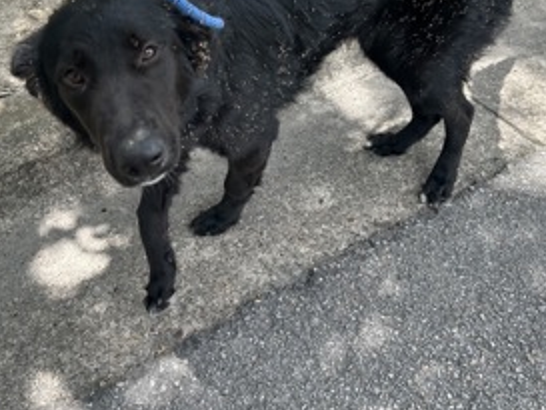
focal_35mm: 40
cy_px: 137
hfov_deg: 46.8
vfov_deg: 35.6
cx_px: 266
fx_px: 631
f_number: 1.5
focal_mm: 5.7
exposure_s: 1/439
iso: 50
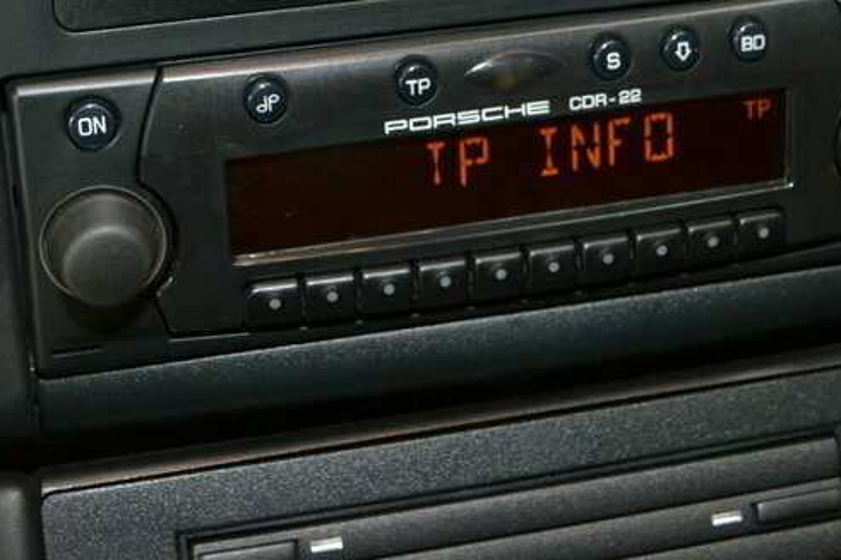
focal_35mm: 88
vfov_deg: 15.0
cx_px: 478
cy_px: -111
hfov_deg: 23.1
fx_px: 2055
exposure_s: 1/30
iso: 800
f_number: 4
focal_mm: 24
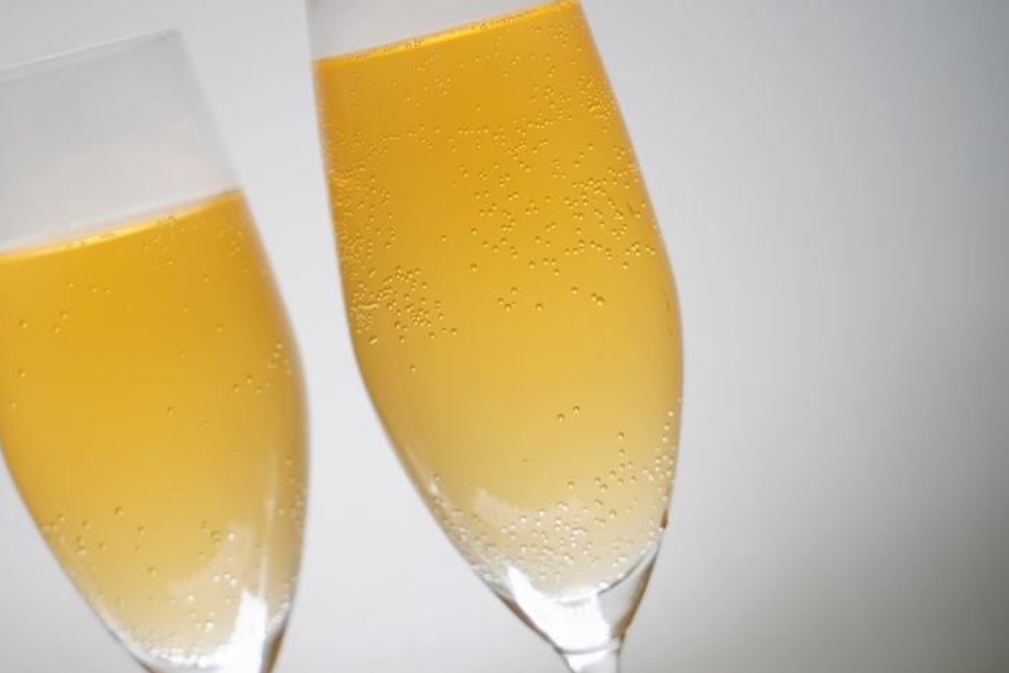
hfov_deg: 30.7
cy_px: 300
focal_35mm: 65
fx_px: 1822
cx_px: 326
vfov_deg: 20.9
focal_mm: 46
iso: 160
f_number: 5
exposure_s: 1/50
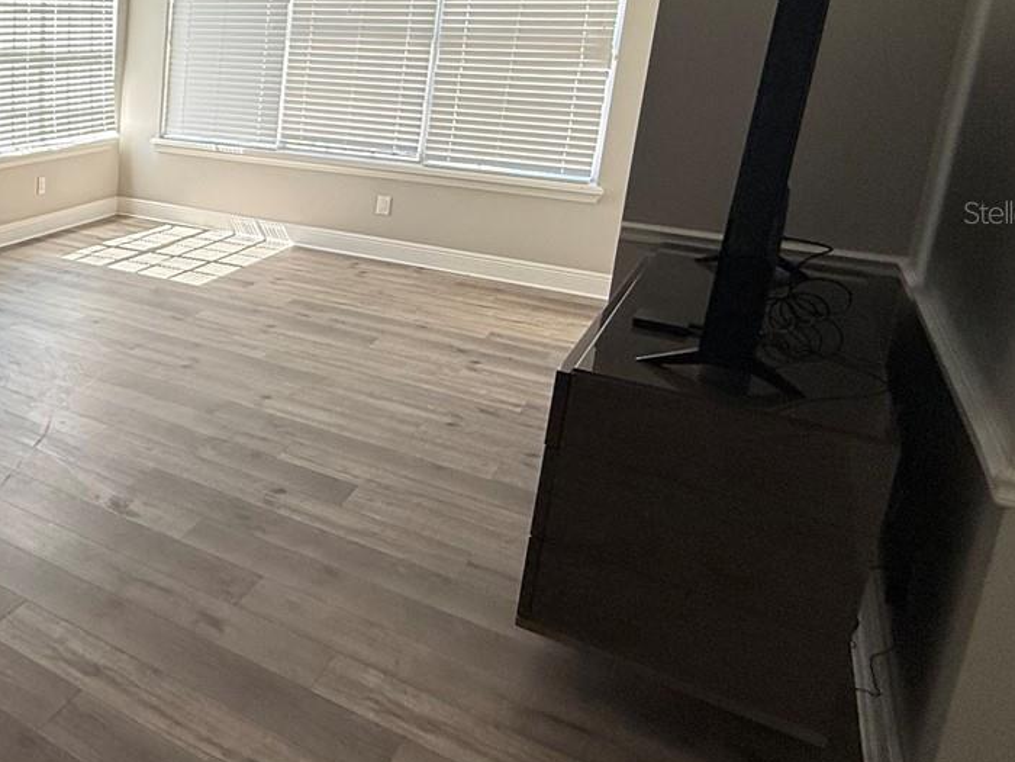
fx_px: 938
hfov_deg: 45.2
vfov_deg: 43.1
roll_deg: -1.2
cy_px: 212
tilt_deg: -11.4
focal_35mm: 32
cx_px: -59
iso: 100
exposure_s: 1/99
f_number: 2.2
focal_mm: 2.22
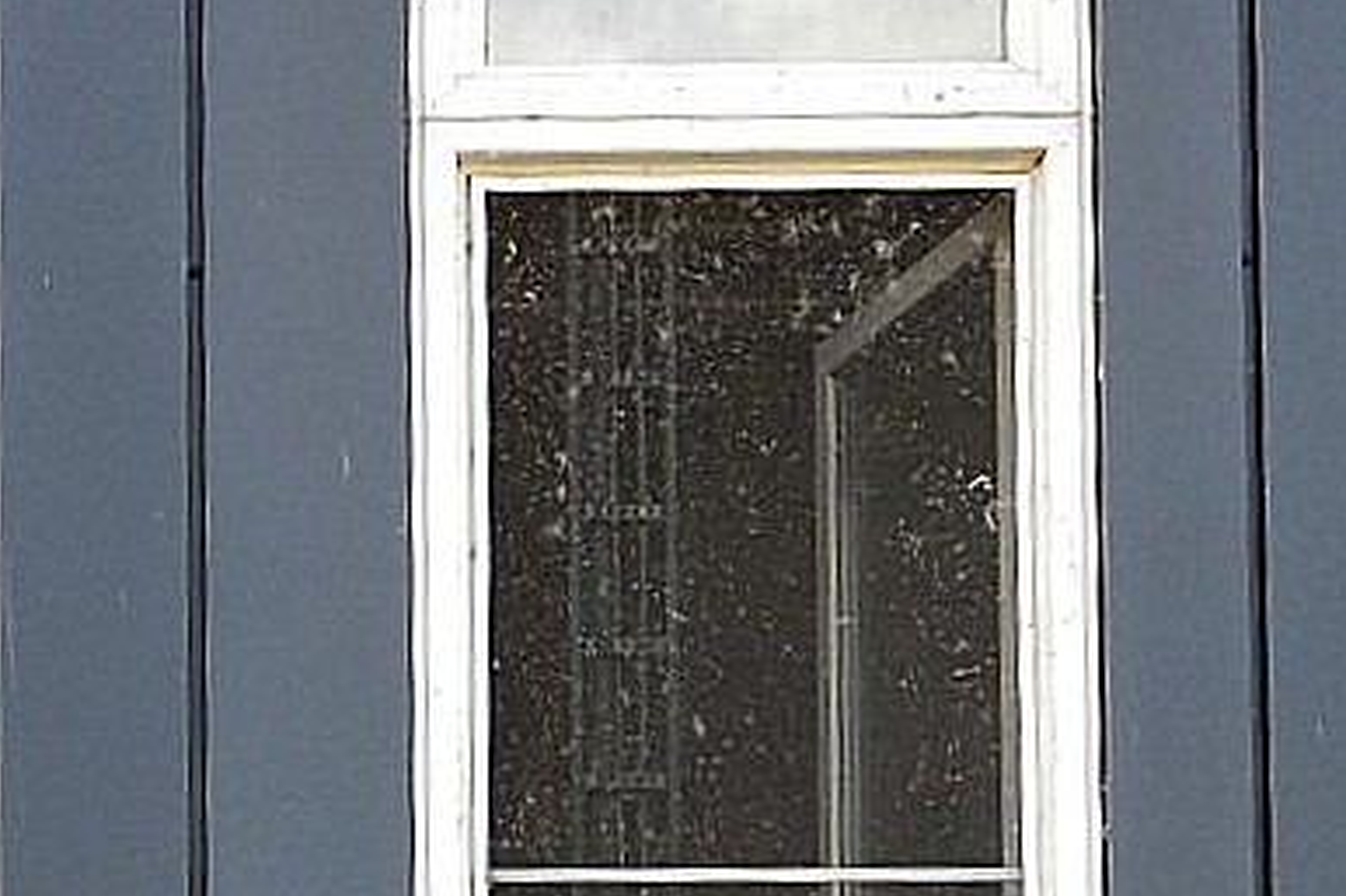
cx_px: -45
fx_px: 5423
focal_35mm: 145
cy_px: 1754
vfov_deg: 8.9
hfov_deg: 13.9
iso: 400
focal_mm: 23
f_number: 9
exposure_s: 1/100
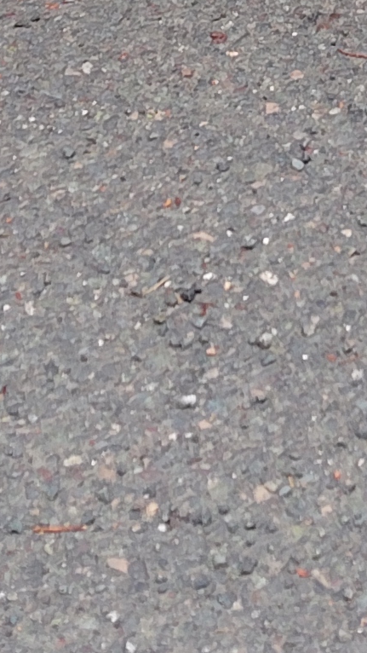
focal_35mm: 145
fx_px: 2508
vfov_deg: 13.4
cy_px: -511
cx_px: 417
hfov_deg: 8.3
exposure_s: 1/437
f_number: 1.8
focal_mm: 4.69
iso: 50
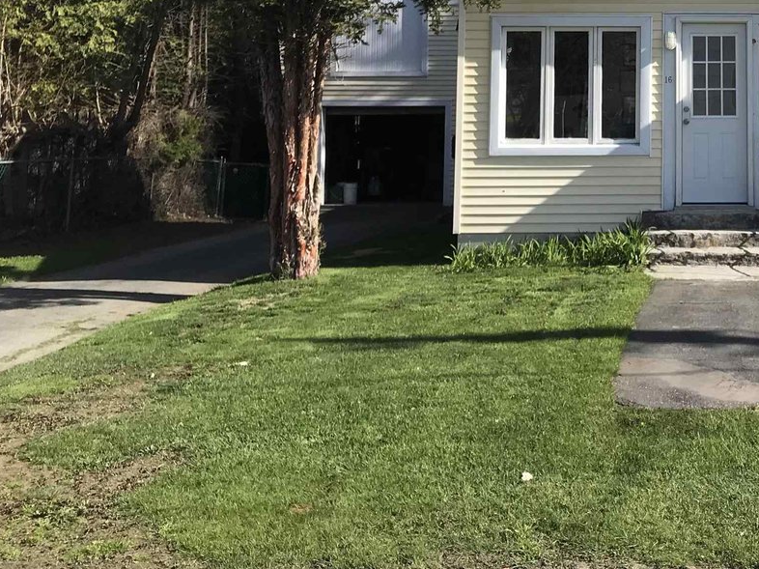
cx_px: 707
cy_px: -10
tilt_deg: +6.0
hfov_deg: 31.9
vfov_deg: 24.4
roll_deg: +0.2
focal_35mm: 57
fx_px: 1249
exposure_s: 1/1623
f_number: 1.8
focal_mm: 3.99
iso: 20
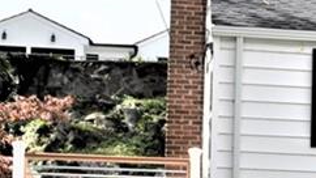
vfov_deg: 8.1
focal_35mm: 146
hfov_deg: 13.3
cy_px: 268
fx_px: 1223
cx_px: 561
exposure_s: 1/250
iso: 100
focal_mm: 22
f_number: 8
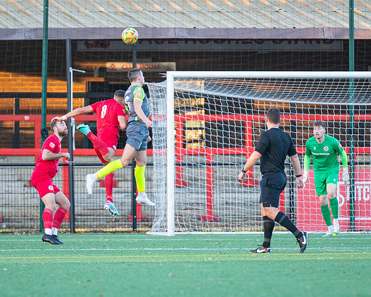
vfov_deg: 2.4
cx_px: 176
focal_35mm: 635
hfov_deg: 3.0
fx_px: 6975
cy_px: 146
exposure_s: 1/1000
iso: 1600
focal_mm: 300
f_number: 2.8
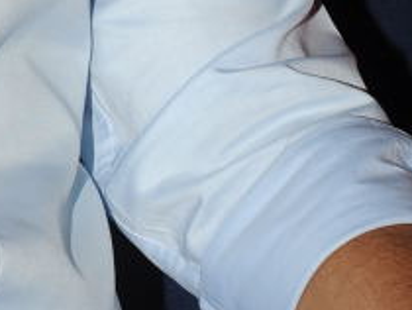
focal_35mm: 398
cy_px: -316
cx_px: -238
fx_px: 4742
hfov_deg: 4.9
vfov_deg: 3.7
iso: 200
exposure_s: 1/125
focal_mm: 85
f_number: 10
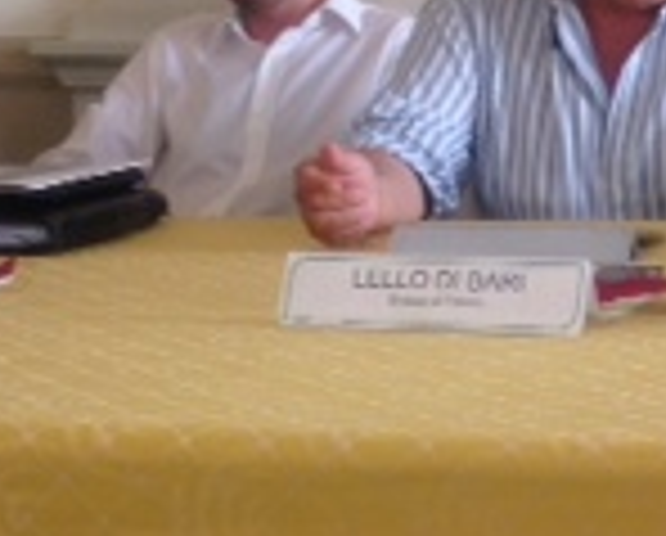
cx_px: 576
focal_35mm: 139
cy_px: 185
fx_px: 2745
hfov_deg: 13.7
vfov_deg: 11.1
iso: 64
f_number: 2.4
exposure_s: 1/20
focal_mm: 4.13
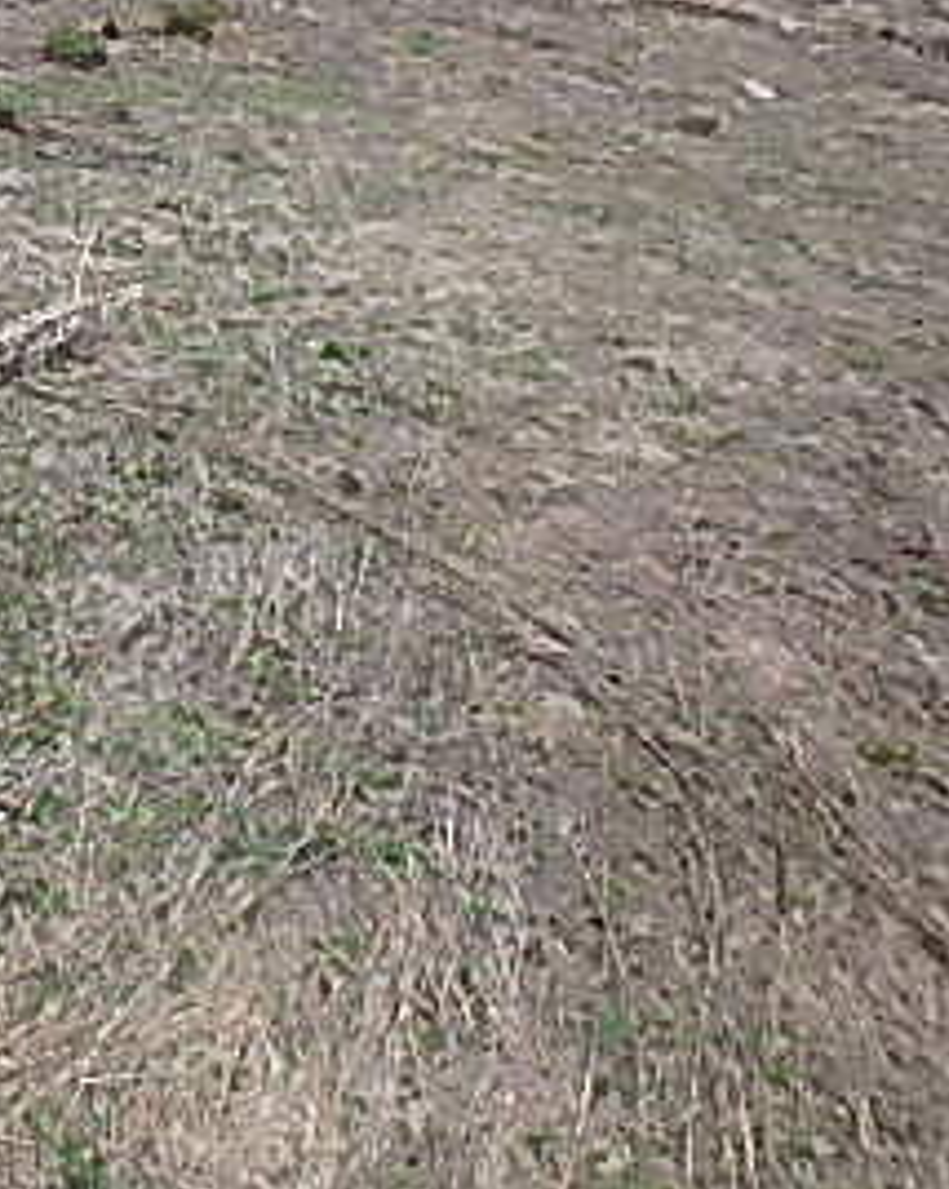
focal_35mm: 49
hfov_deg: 25.9
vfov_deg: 36.8
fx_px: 1722
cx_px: -319
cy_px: 240
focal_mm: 3.7
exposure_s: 1/60
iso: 200
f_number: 3.5
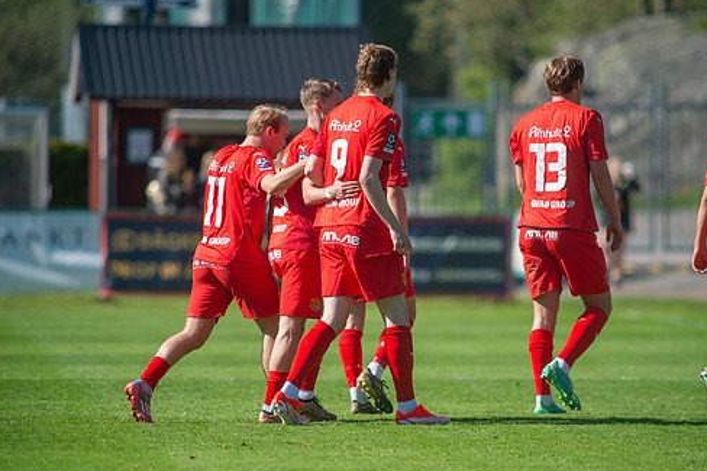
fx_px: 9796
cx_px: 384
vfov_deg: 2.8
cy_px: 249
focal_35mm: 499
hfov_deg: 4.1
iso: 180
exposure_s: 1/1600
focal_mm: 420
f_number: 4
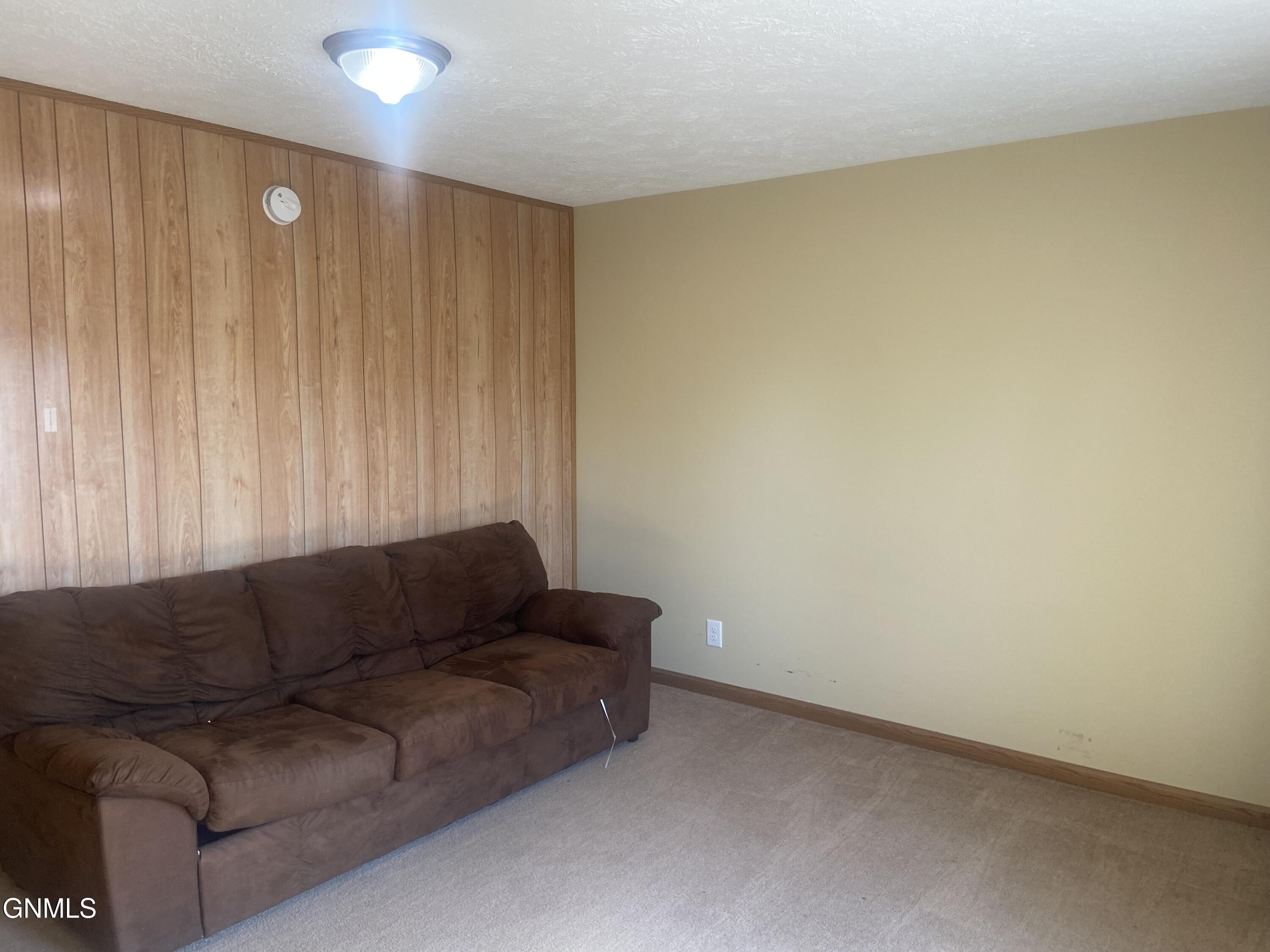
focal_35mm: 26
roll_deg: -0.7
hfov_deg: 67.3
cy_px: 476
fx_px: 954
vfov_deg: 53.1
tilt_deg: -5.6
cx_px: 635
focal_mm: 4.25
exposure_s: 1/121
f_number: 1.8
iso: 125
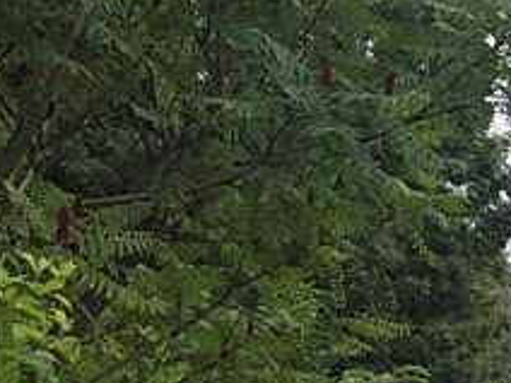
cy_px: 901
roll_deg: +5.3
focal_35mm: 135
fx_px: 1993
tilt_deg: -1.9
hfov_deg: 12.9
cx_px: 991
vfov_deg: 9.8
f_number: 1.8
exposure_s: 1/460
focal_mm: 3.99
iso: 20
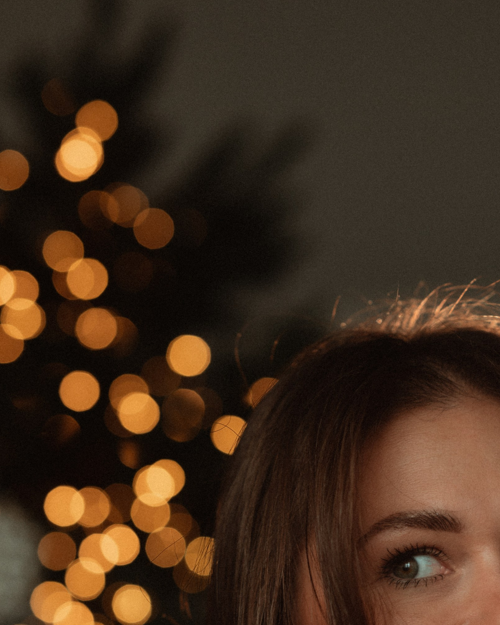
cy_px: 538
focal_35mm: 162
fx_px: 2997
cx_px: 399
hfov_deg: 9.5
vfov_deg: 11.8
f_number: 2.5
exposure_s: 1/160
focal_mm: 85
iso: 110
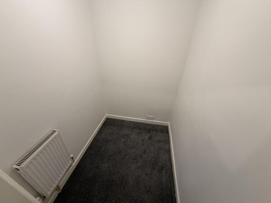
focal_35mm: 14
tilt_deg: -32.4
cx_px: 136
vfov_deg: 85.7
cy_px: 102
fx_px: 110
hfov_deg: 102.1
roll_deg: -1.7
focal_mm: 2.22
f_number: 2.2
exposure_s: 1/50
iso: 160
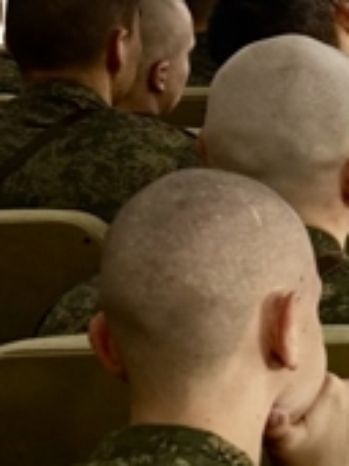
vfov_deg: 9.7
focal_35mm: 203
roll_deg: +1.0
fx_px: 2732
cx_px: 828
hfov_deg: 6.9
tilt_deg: -4.6
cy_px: 11
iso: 250
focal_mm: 5.96
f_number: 1.6
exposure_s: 1/40
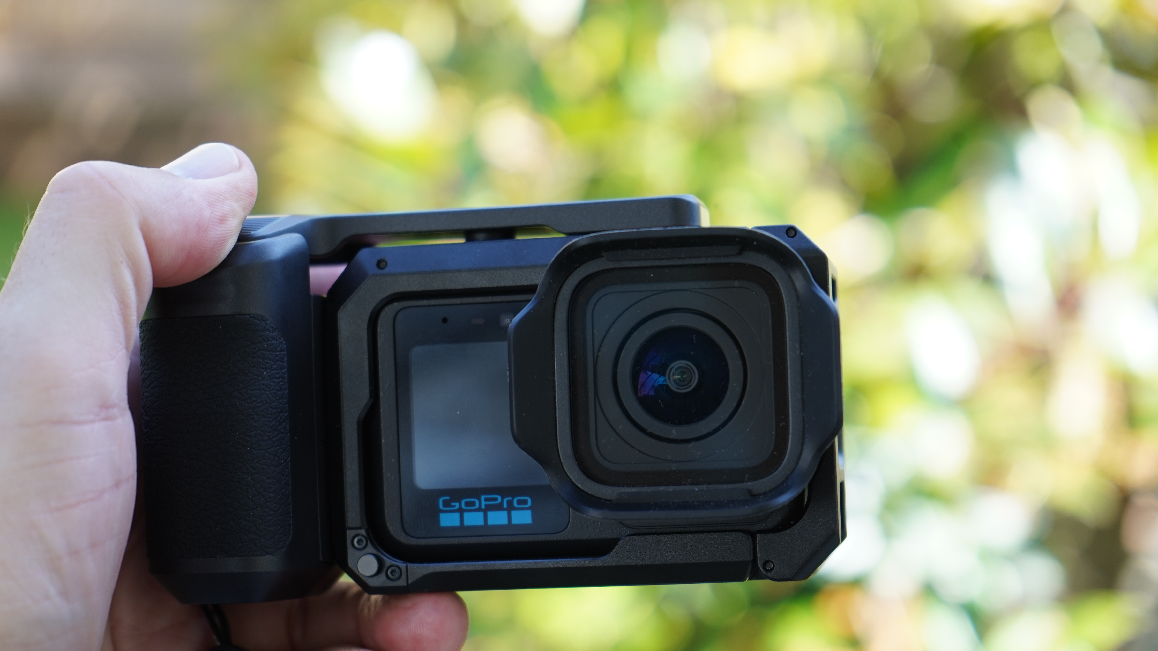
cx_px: 578
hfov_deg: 28.6
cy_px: 380
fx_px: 2272
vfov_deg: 16.3
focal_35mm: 74
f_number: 5.6
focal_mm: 70
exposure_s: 1/80
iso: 250
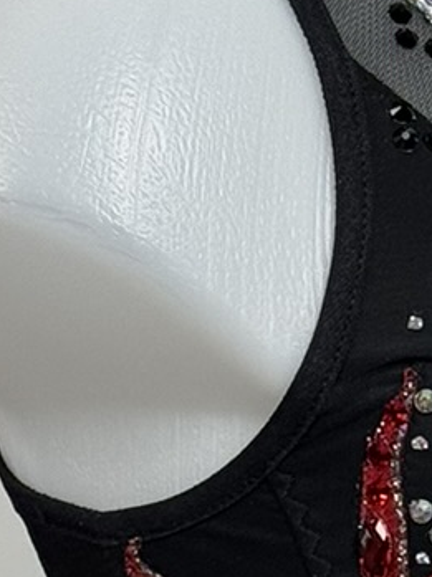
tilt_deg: -3.7
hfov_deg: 5.2
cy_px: 1139
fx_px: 4701
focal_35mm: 282
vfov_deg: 6.8
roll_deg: +0.4
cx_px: 485
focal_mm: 6.76
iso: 64
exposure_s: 1/100
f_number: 1.78
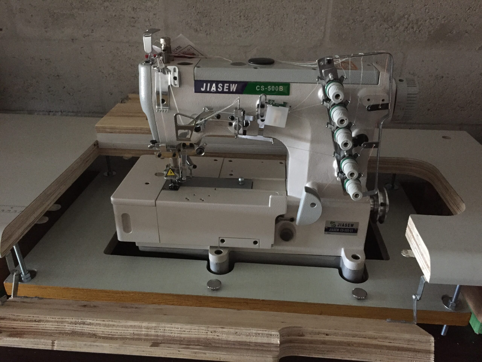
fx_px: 404
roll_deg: -1.4
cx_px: 241
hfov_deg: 61.7
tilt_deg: -29.6
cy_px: 181
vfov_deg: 48.2
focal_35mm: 29
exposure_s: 1/15
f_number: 2.2
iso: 640
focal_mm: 4.15
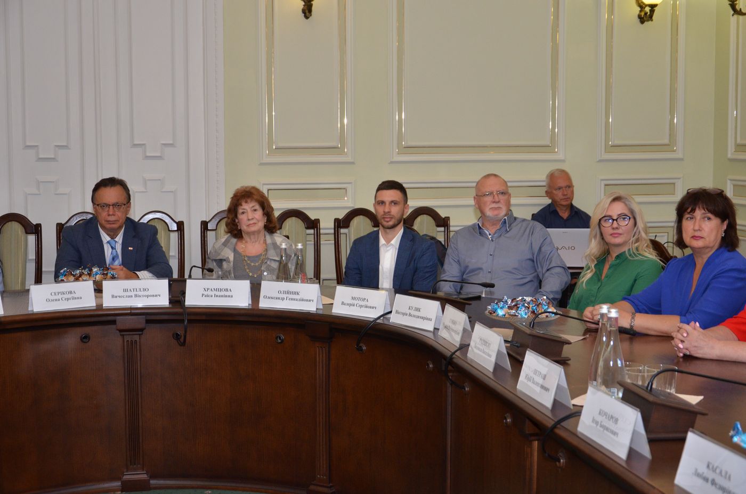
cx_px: 373
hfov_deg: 35.1
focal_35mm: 57
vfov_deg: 23.7
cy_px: 247
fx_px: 1179
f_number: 4.5
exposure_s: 1/250
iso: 800
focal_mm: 38
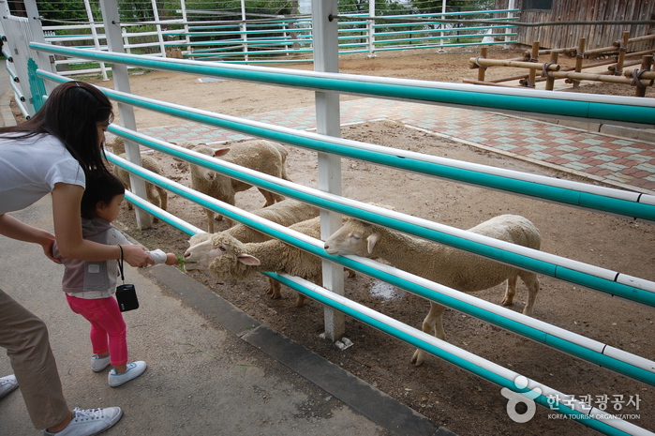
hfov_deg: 62.0
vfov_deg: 43.5
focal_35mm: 30
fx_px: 545
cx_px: 328
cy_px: 218
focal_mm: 20
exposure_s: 1/125
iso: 200
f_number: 5.6
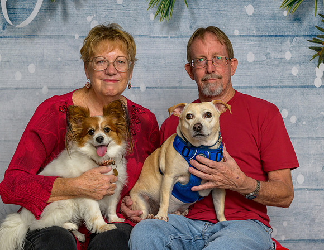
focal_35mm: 68
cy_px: 125
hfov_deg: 28.1
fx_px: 647
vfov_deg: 21.9
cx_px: 188
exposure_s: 1/160
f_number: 10
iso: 400
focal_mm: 62
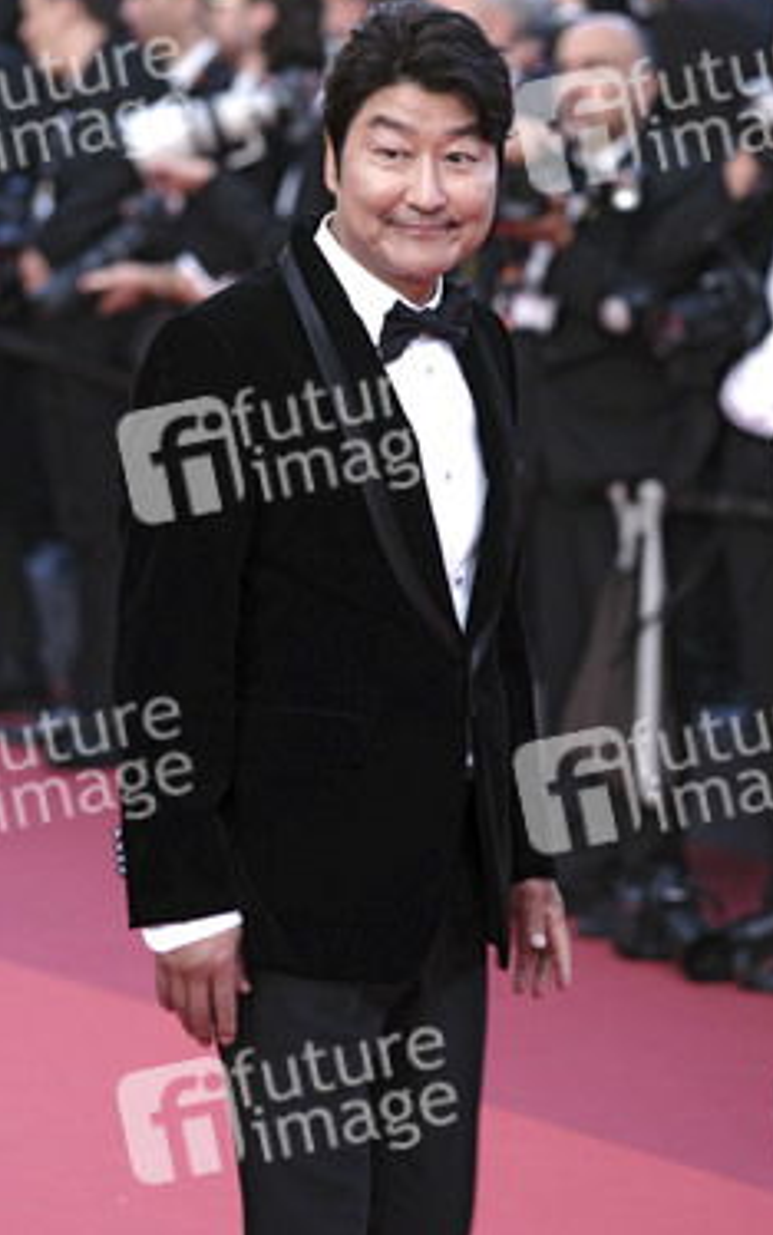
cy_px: 611
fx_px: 4951
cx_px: 383
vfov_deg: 14.2
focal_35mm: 147
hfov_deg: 8.9
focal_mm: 90
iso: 80
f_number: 2
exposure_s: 1/160
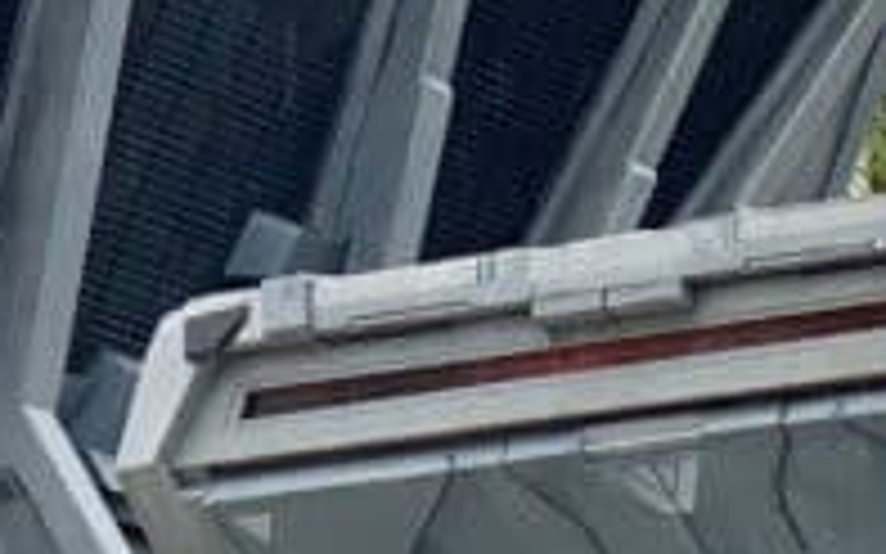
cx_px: 477
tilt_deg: +4.6
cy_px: 1284
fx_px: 6469
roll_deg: +0.1
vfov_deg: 4.8
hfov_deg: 7.8
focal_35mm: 268
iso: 25
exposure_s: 1/122
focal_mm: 6
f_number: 2.4
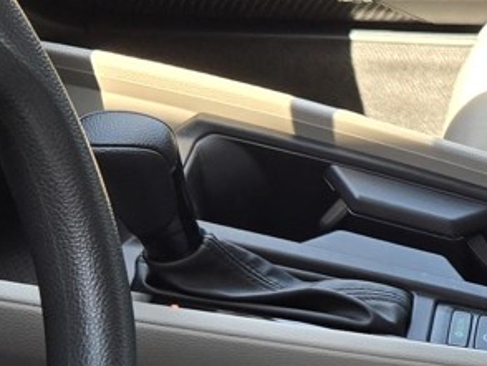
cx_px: 810
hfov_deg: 14.3
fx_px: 1760
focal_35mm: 125
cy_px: 412
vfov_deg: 11.7
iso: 80
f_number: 1.8
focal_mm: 5.4
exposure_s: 1/180
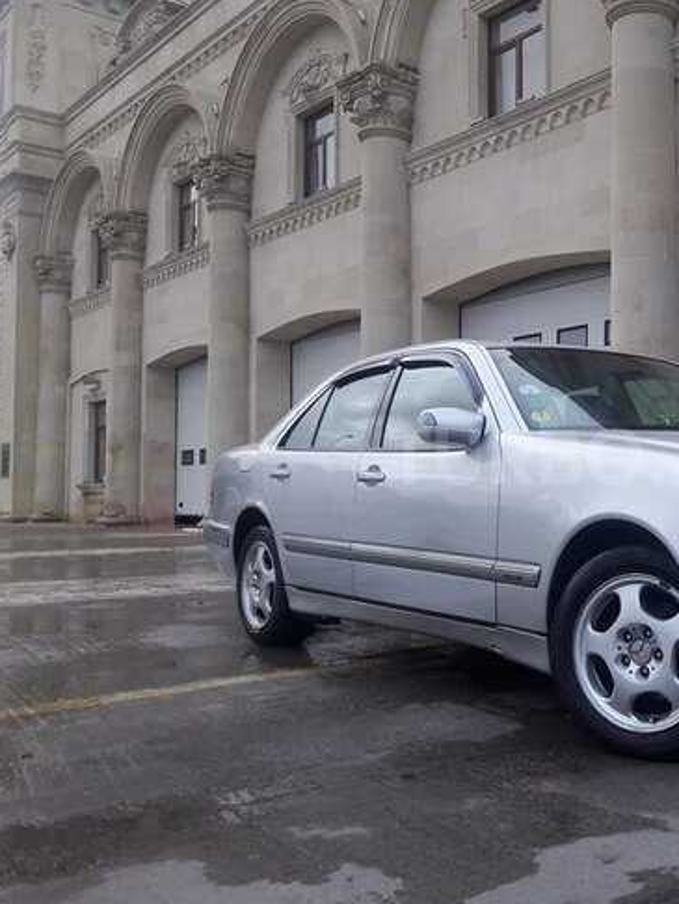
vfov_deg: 49.0
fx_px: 993
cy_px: 457
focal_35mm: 38
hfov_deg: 36.0
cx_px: 579
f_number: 1.9
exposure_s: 1/50
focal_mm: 3.7
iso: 50
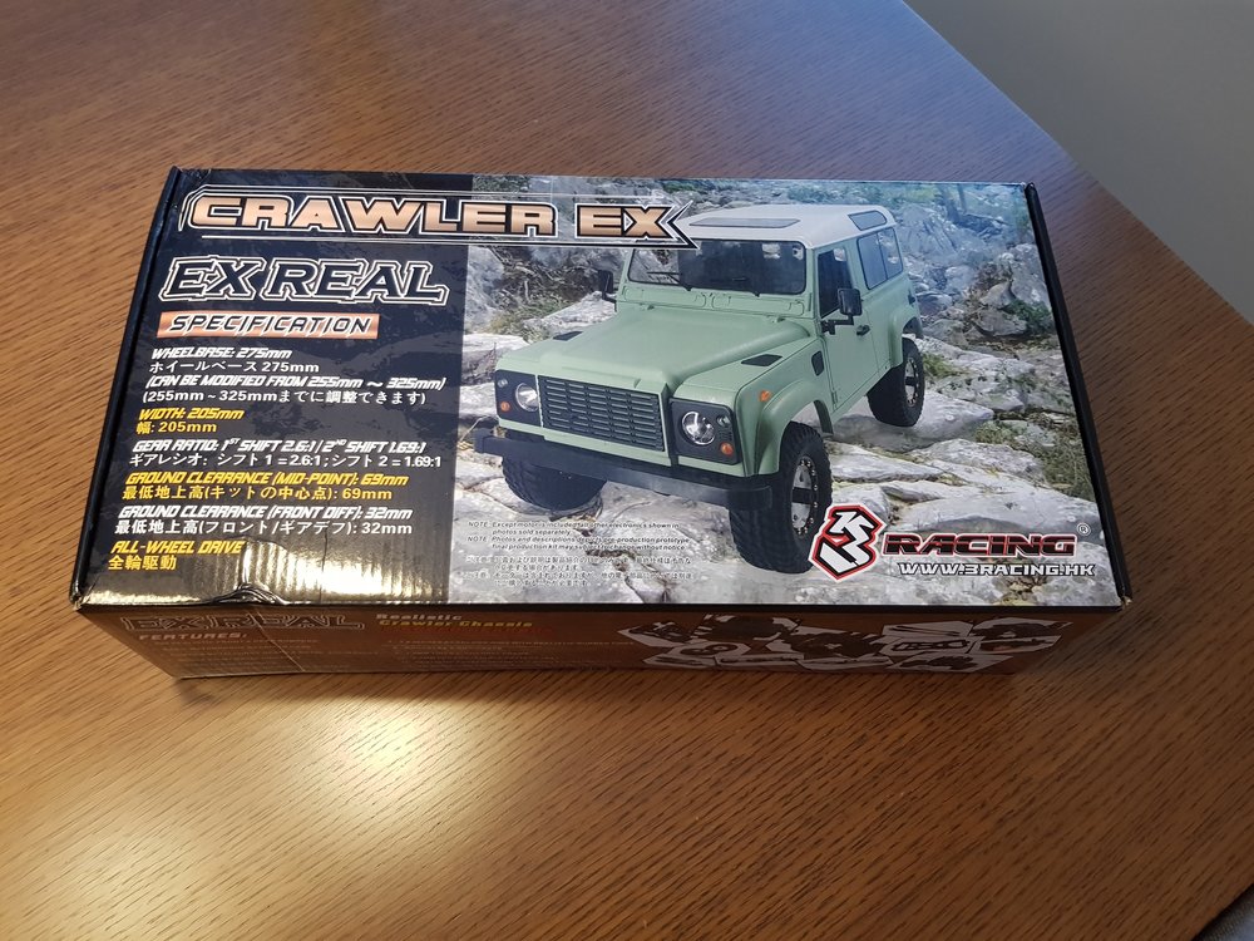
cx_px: 627
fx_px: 942
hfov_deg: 67.3
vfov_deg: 53.1
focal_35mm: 26
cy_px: 470
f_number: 1.7
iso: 200
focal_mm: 4.2
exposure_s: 1/13
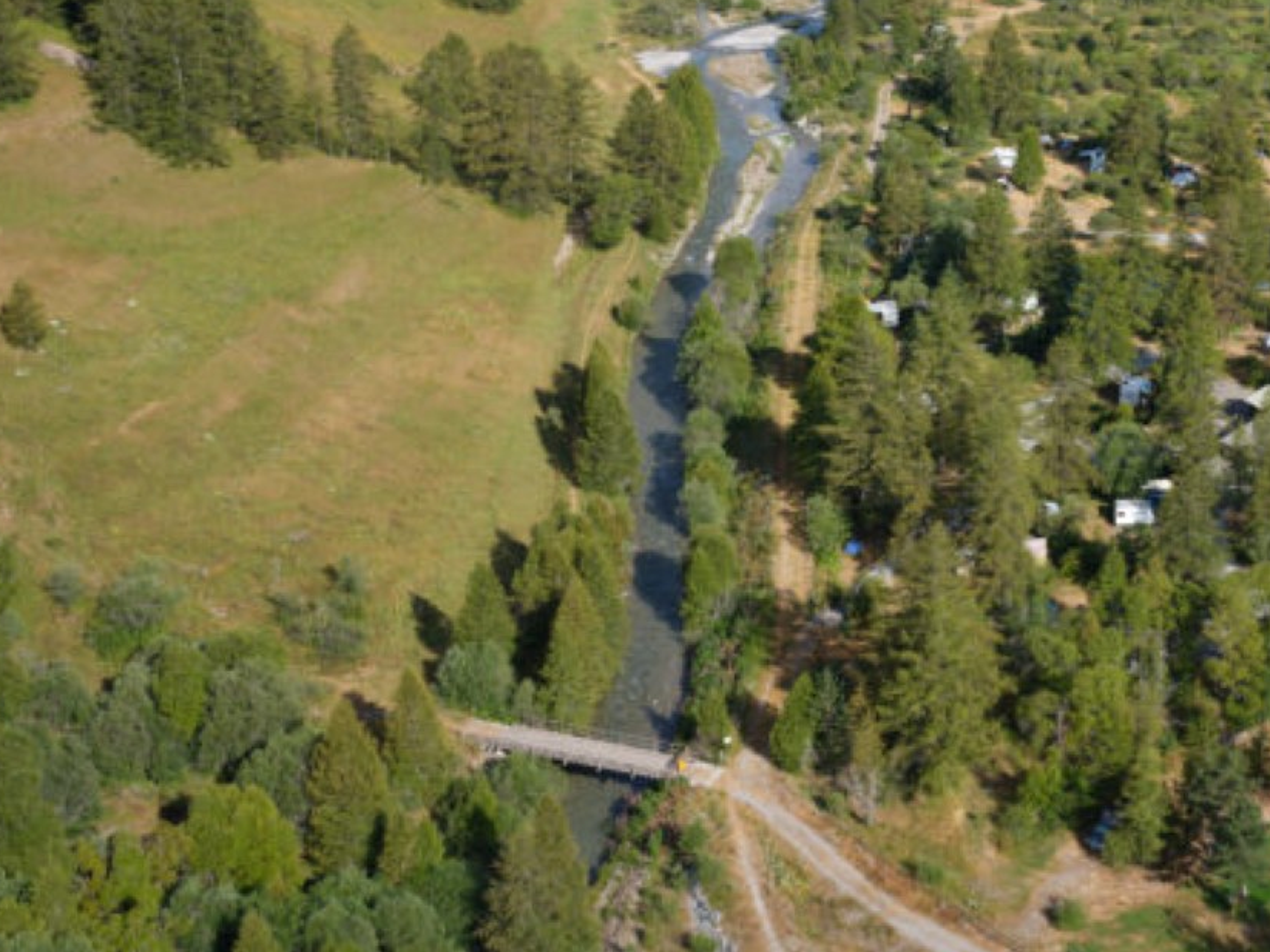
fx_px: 2311
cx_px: 1091
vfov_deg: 23.2
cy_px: 330
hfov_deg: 29.7
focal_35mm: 63
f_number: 8
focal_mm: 45
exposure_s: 1/200
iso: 125
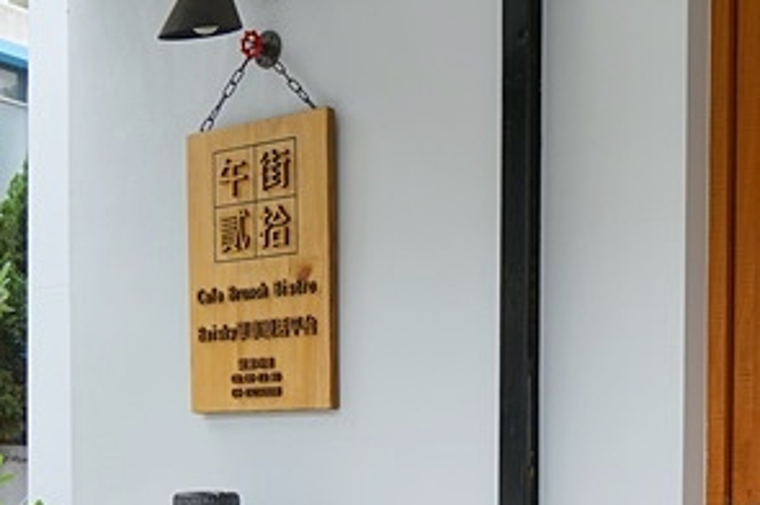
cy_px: 496
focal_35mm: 57
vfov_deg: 22.9
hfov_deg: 34.7
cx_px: 518
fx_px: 1202
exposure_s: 1/80
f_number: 5
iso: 100
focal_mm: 21
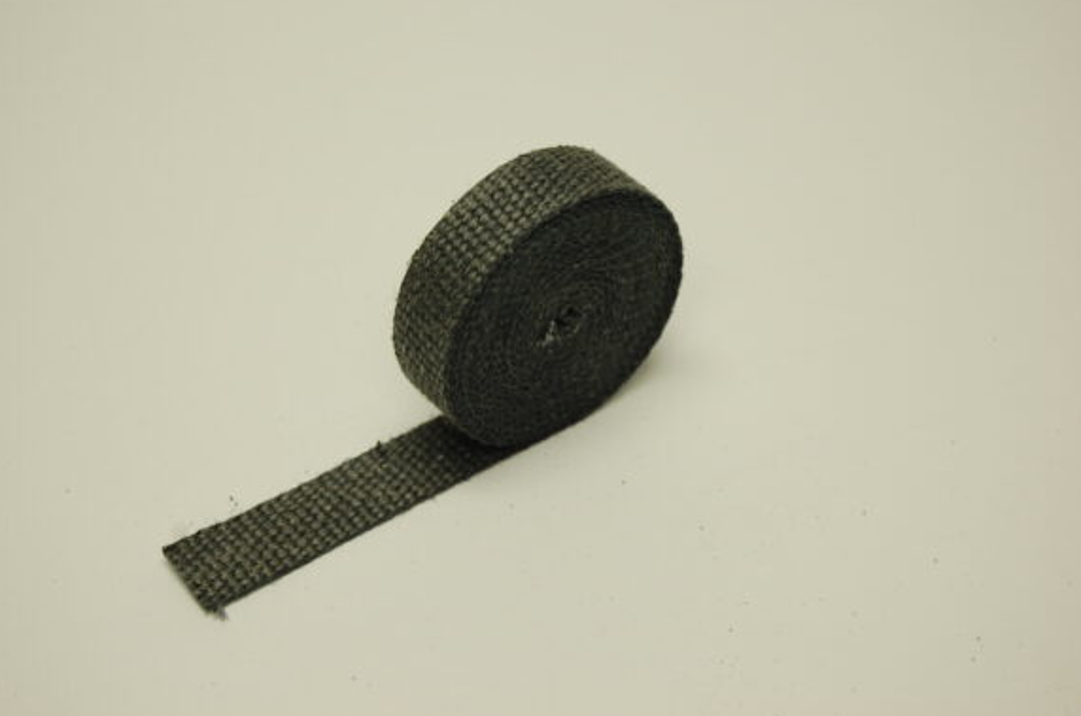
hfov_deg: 23.5
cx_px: 523
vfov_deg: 15.7
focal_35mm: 87
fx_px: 2593
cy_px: 348
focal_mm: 55
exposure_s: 1/40
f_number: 5.6
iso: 400
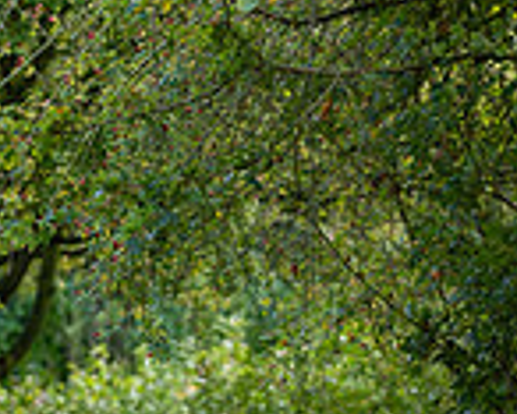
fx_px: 4915
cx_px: -103
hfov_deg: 6.0
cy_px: 660
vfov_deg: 4.8
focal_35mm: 321
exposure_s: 1/250
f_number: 3.2
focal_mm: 86
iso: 200
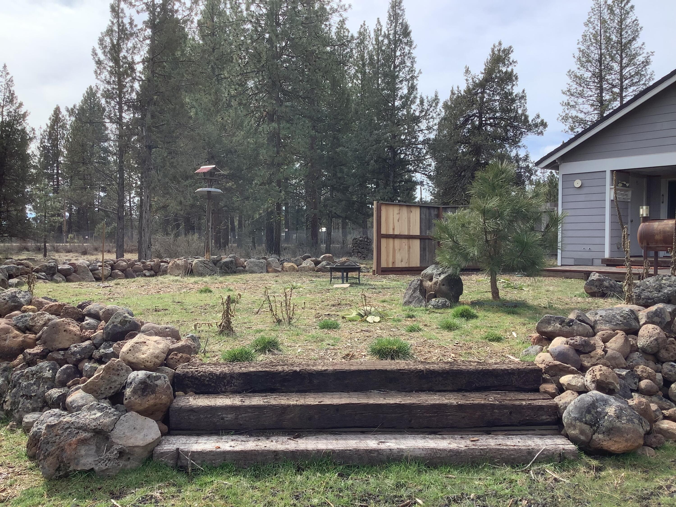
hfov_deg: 58.4
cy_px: 254
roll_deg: +0.5
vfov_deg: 45.4
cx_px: 338
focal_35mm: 31
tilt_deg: -1.3
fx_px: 605
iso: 25
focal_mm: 3.3
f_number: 2.4
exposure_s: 1/500
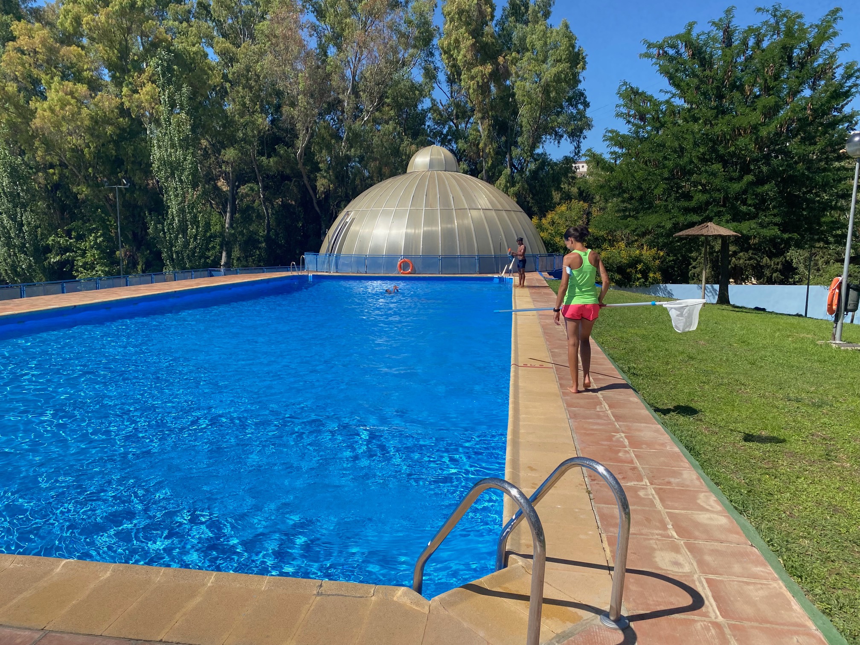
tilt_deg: -5.8
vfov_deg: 53.1
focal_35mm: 26
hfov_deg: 67.3
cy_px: 322
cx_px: 430
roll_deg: -0.3
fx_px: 646
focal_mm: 4.25
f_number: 1.8
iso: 32
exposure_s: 1/3846
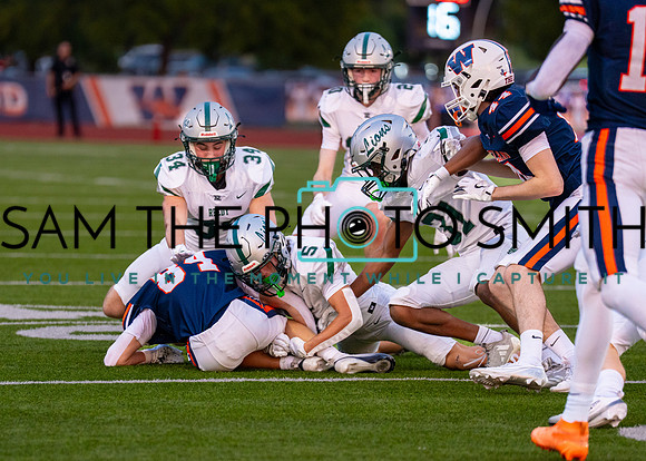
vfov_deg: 4.9
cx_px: 264
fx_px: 5380
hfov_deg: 6.9
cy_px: 286
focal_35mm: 293
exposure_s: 1/2000
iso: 1250
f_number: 2.8
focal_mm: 185
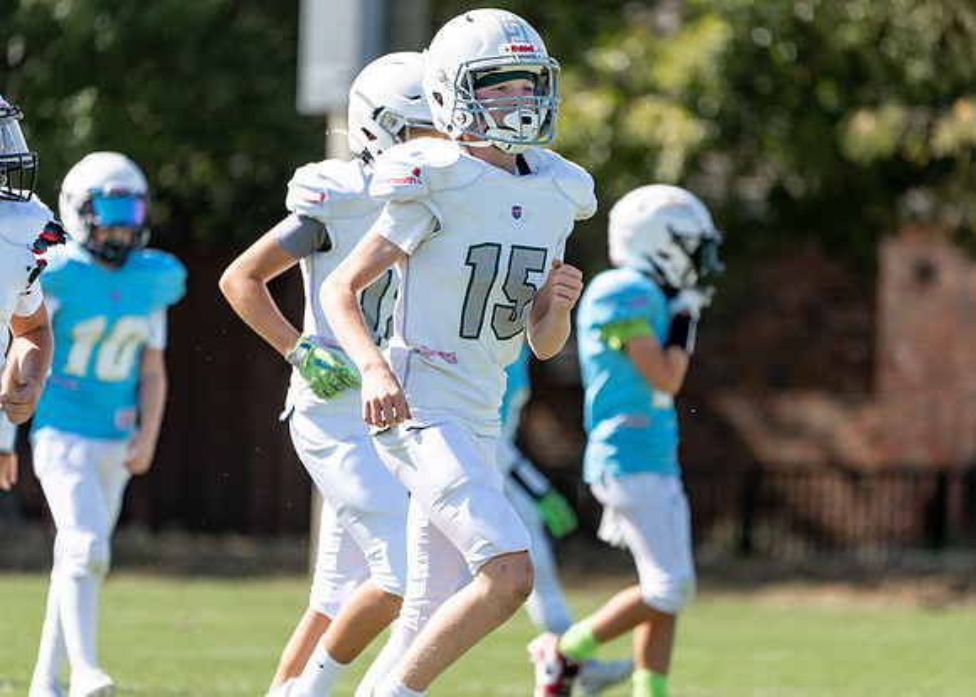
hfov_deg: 4.4
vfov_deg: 3.2
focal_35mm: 454
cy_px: 377
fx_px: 12595
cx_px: 513
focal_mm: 400
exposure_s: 1/1250
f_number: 5.6
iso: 250
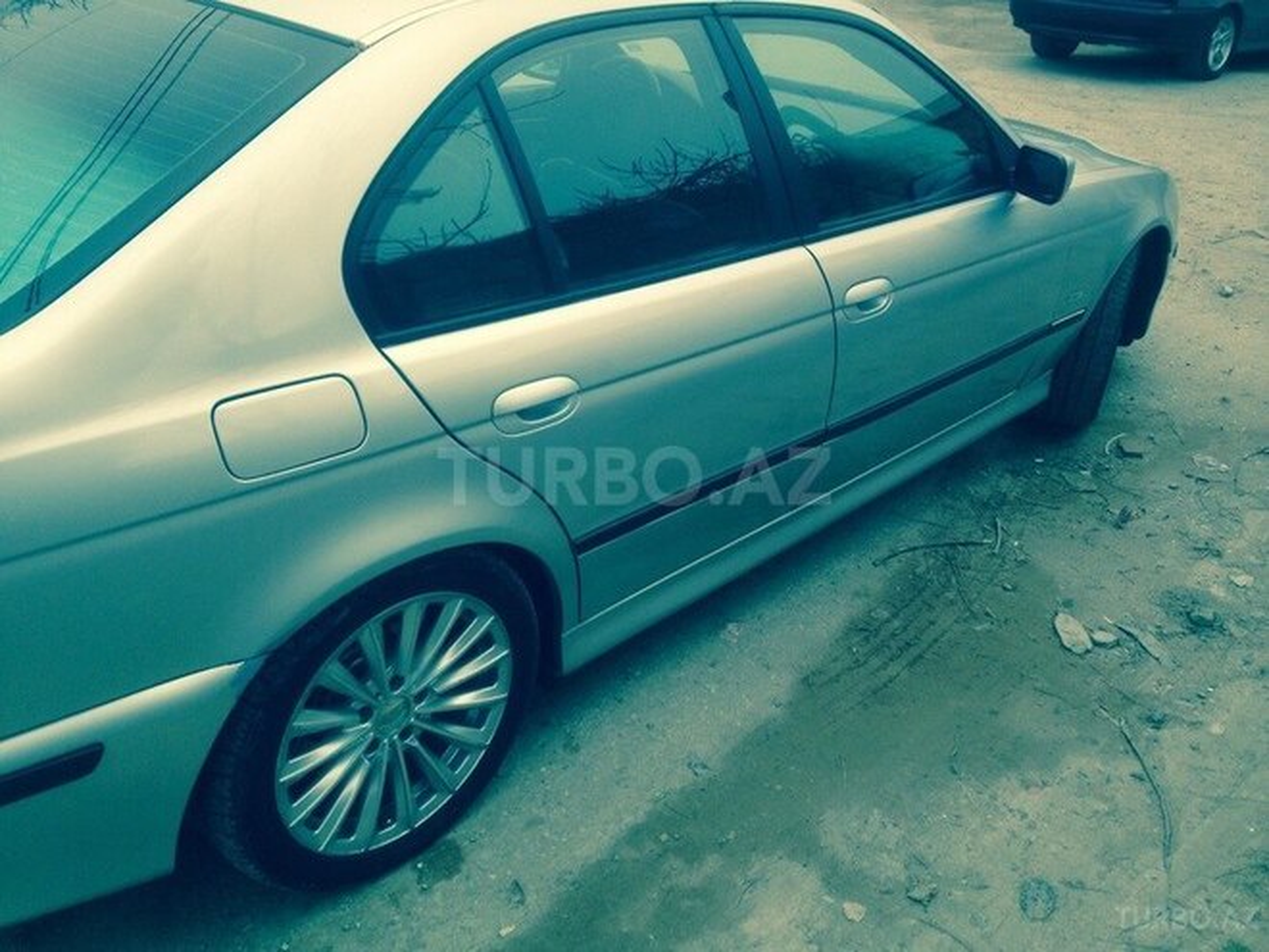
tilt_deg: -25.5
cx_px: 634
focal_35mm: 33
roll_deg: -1.8
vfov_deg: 42.9
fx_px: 1210
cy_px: 476
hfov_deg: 55.4
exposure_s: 1/205
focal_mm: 4.12
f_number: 2.4
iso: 50
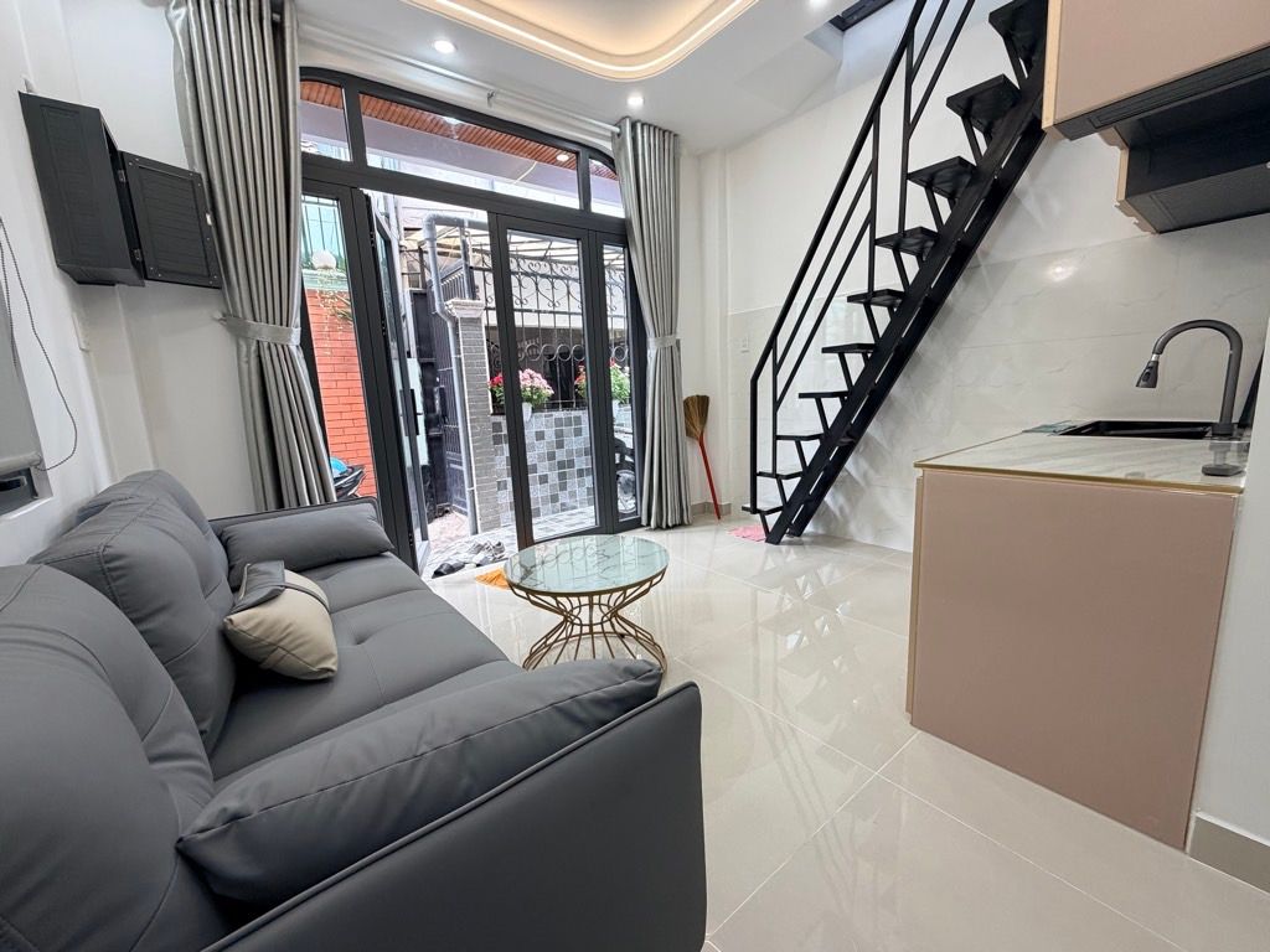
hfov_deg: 102.1
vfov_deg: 85.7
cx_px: 635
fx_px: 514
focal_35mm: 14
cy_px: 476
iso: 200
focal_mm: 2.22
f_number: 2.2
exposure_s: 1/121
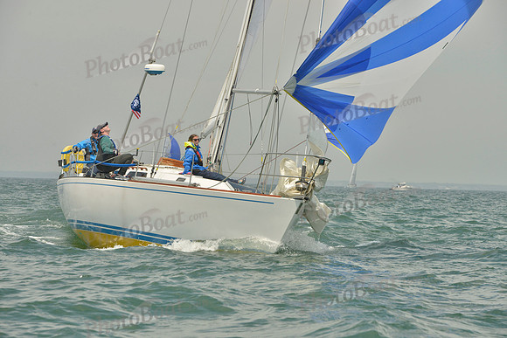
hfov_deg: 13.7
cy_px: 169
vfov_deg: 9.2
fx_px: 2113
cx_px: 254
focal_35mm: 150
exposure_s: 1/1600
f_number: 11
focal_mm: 150
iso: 560
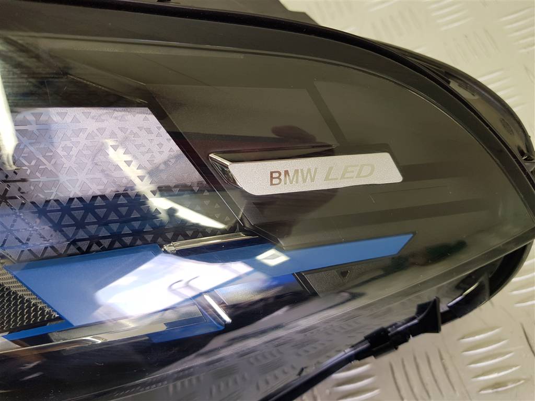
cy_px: 200
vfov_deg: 53.1
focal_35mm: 26
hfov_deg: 67.3
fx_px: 402
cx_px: 268
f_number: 1.7
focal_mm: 4.2
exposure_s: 1/100
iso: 64
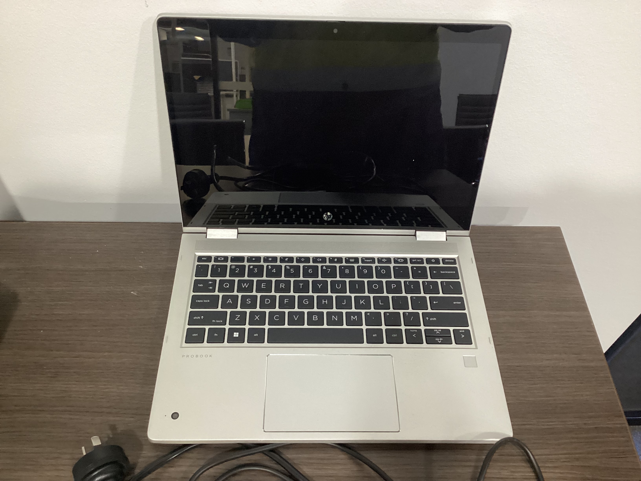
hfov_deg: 58.4
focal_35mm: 31
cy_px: 240
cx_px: 320
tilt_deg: -53.4
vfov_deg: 45.4
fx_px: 574
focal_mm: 3.3
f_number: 2.4
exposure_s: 1/33
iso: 250
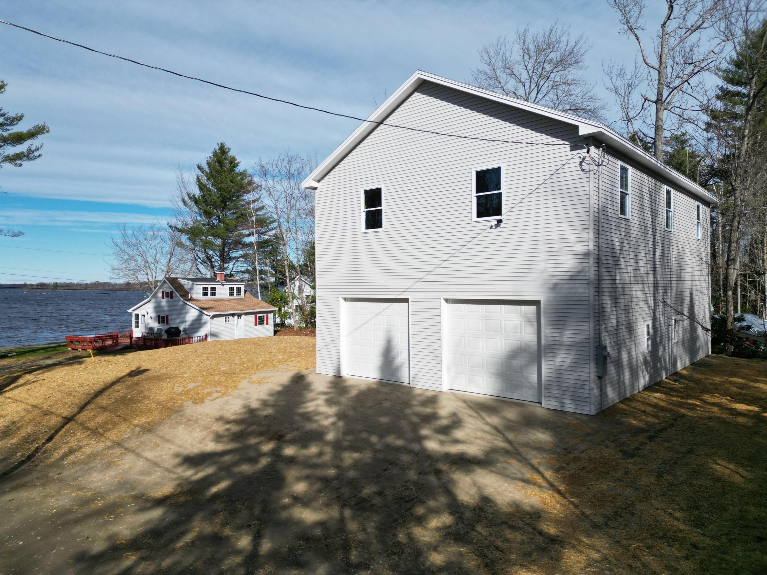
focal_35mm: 24
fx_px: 532
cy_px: 288
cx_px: 384
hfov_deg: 71.6
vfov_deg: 56.8
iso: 200
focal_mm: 6.72
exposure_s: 1/5000
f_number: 1.7
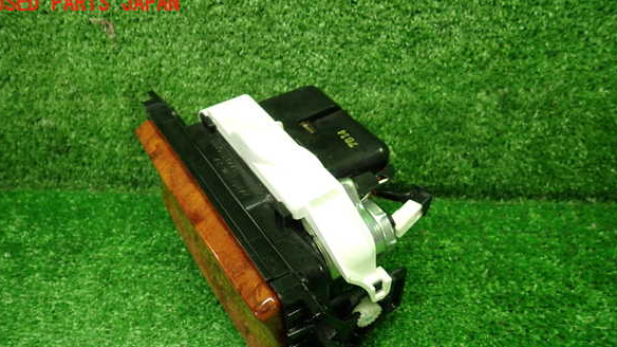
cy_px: 229
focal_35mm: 28
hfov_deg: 67.9
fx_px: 458
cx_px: 304
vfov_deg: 41.0
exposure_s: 1/40
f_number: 2
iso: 200
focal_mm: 4.5
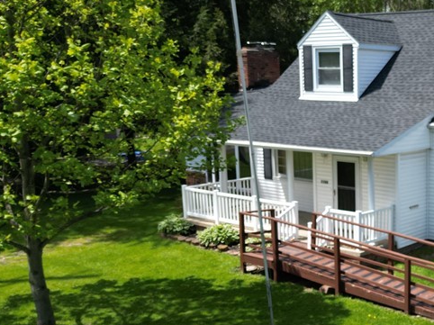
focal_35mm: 51
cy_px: 223
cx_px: 423
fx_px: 639
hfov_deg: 34.5
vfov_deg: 28.3
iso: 120
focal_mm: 6.72
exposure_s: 1/2000
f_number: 1.7
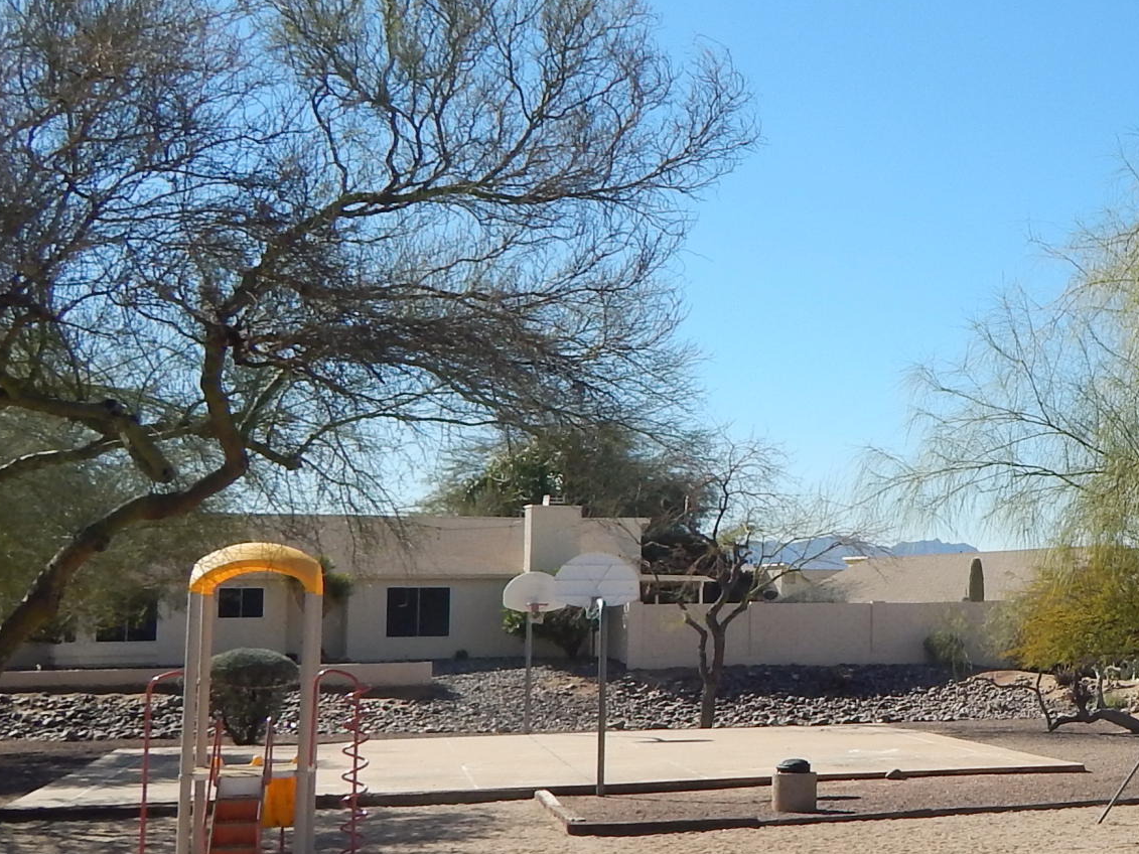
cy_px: 451
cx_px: 1212
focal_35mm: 61
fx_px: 2007
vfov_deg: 24.0
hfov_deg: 29.0
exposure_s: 1/500
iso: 125
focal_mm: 4
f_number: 6
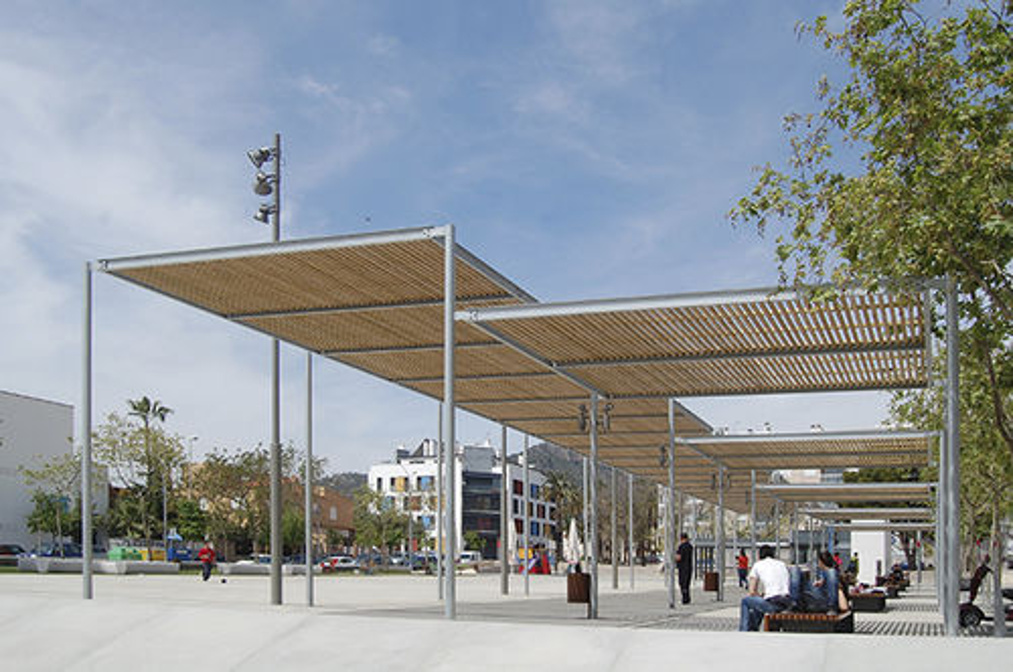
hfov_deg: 57.3
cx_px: 506
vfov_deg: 39.9
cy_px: 336
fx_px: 927
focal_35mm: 33
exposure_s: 1/400
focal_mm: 22
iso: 200
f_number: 10
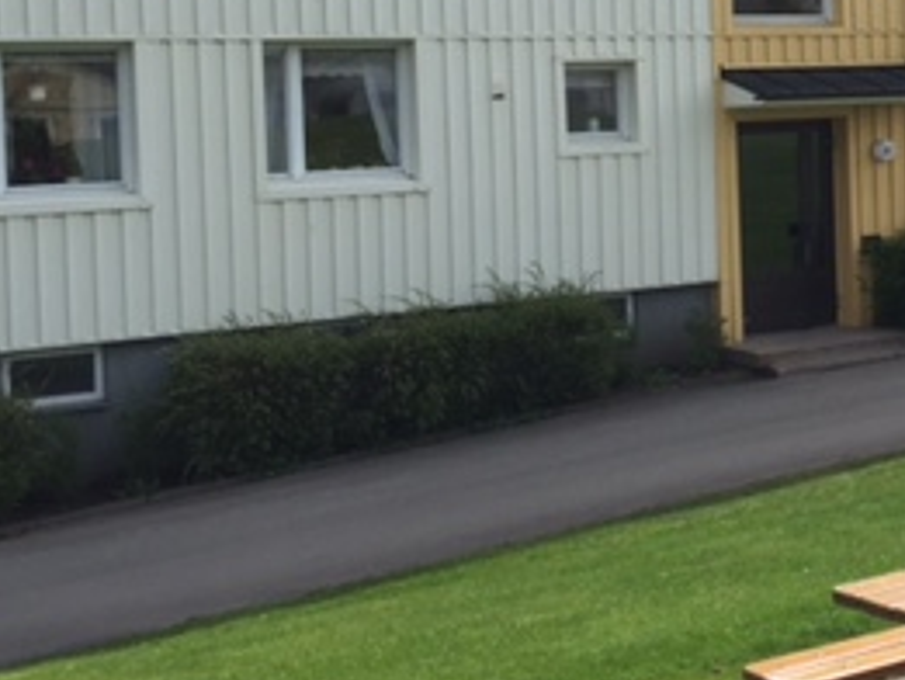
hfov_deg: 26.1
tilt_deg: -0.9
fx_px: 1857
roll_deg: +1.0
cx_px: 881
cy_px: 170
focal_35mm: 71
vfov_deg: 20.6
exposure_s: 1/1199
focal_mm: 4.15
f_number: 2.2
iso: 32
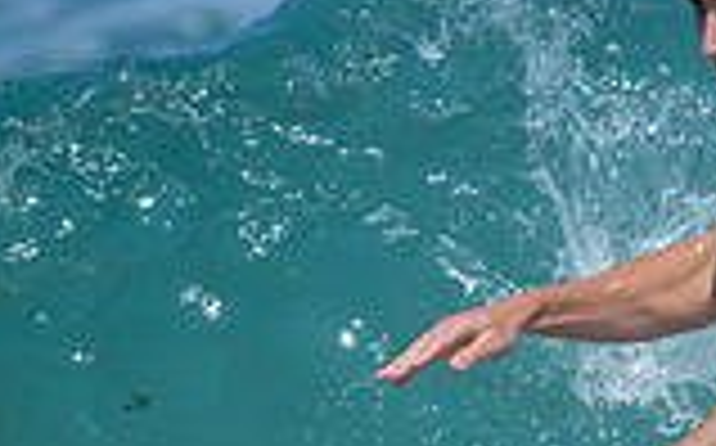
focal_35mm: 3219
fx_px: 62747
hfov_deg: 0.7
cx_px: 604
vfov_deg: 0.4
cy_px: 626
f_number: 6.3
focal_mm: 800
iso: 220
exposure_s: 1/2500
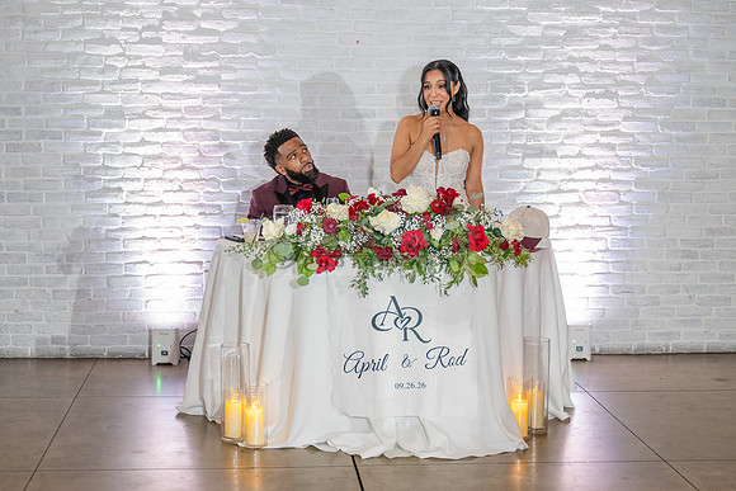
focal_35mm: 63
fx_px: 1283
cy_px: 278
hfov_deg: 32.0
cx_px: 350
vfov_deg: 21.6
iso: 2000
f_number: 2.8
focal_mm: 55
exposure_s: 1/200
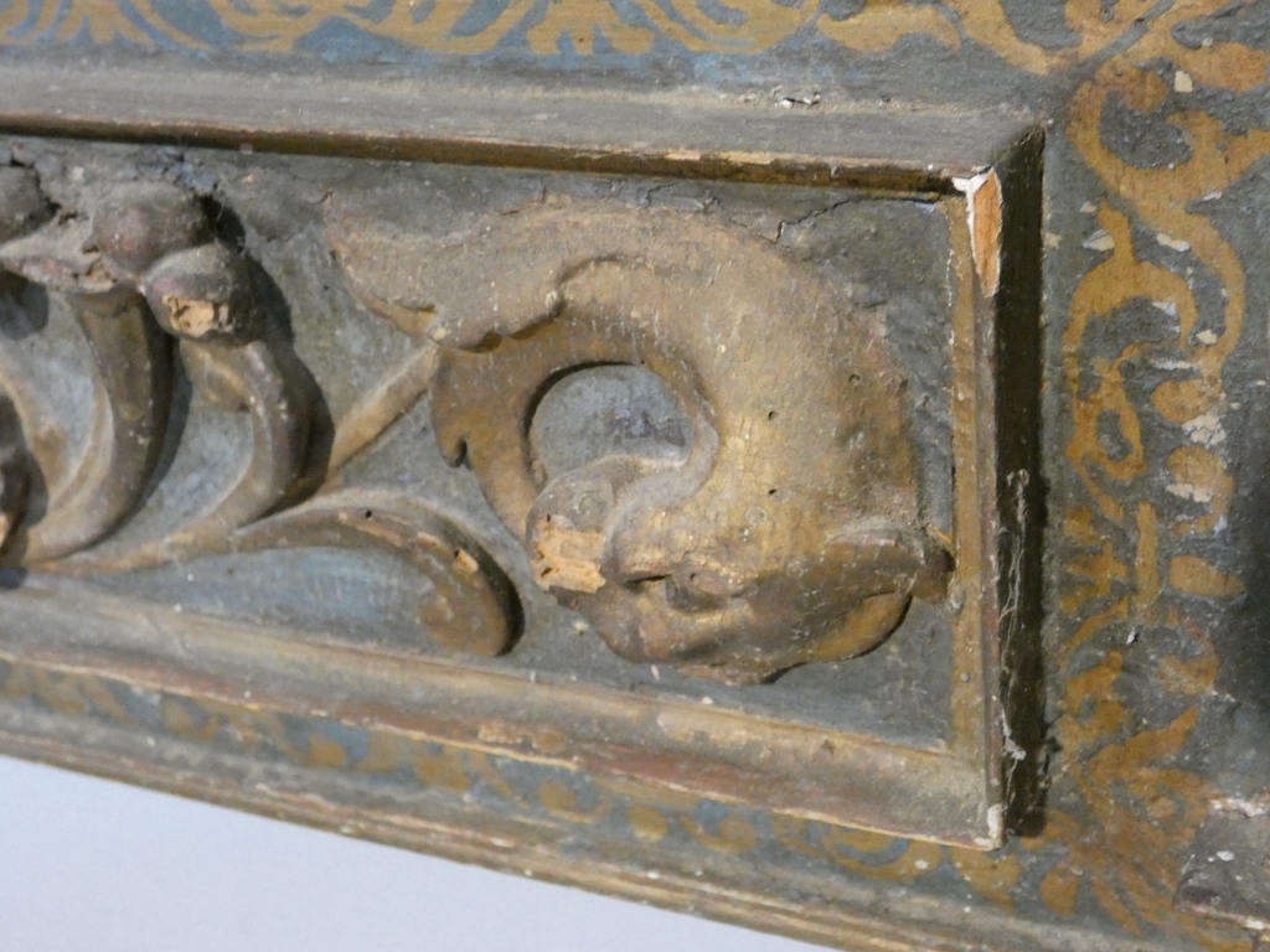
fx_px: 1761
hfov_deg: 39.7
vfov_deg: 30.3
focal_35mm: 48
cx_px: 635
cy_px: 476
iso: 1600
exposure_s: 1/80
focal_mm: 8.6
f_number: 3.8
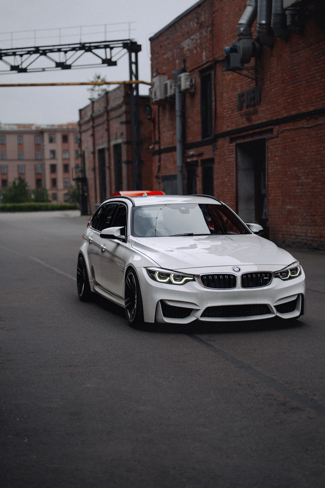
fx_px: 948
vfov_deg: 28.8
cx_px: 162
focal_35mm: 70
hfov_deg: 19.5
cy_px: 244
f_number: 2
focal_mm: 70
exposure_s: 1/1600
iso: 200
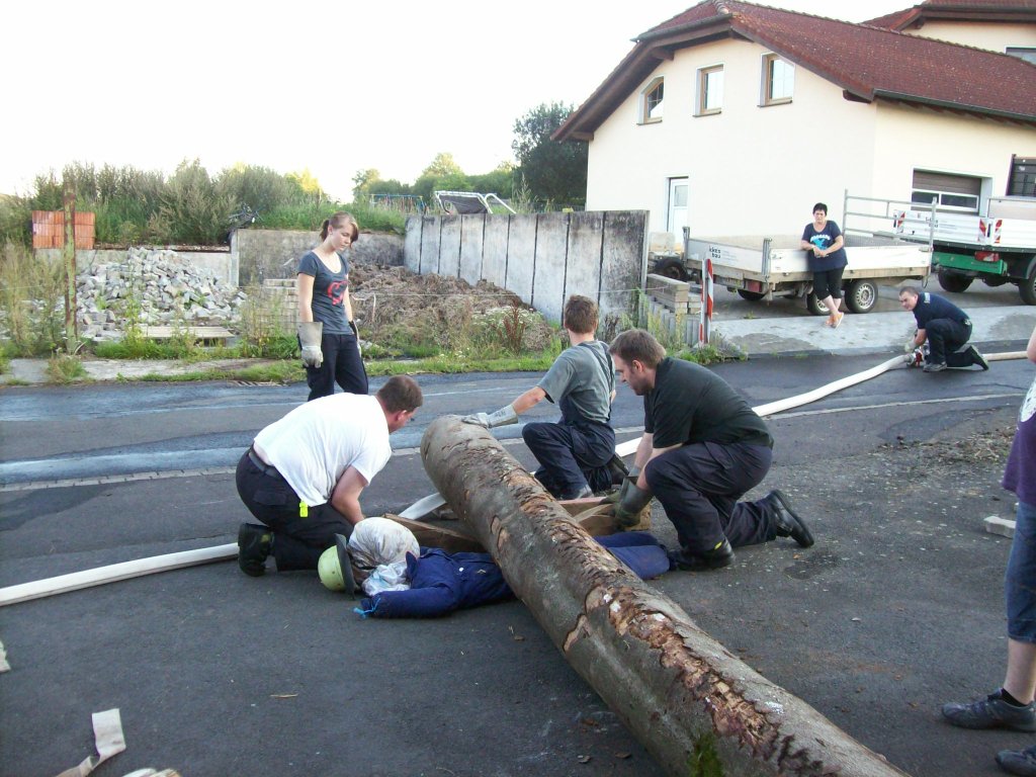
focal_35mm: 36
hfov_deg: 51.4
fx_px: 1077
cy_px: 388
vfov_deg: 39.7
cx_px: 518
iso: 200
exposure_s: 1/145
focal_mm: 6
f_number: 2.7
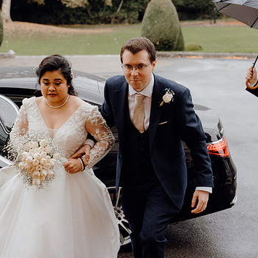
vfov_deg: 25.4
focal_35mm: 68
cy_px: 131
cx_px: 50
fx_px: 573
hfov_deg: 24.9
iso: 1250
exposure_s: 1/160
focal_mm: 49
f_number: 3.5
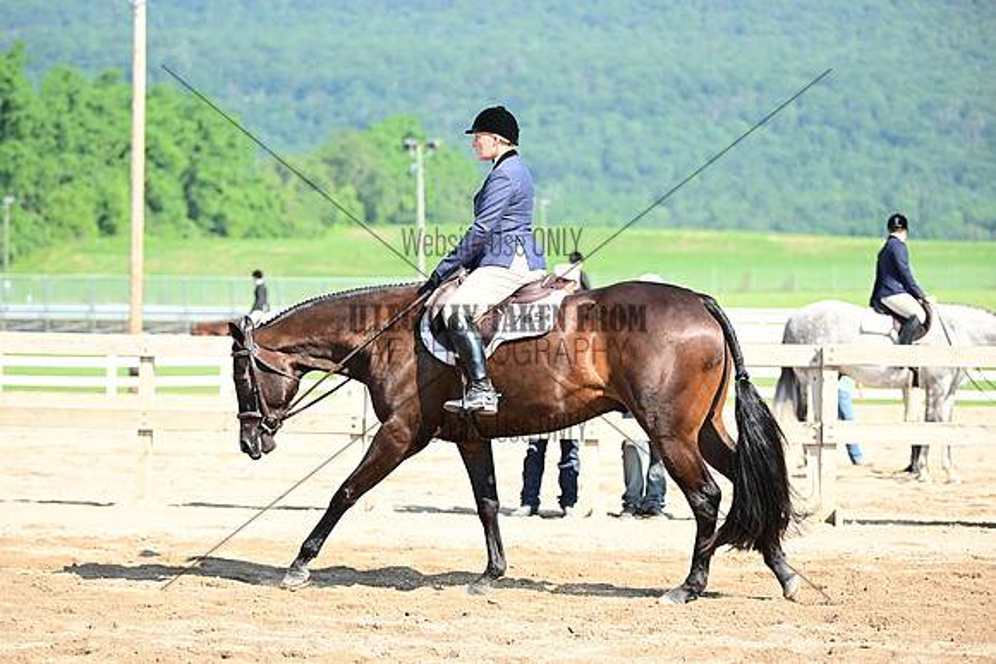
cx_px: 498
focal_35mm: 110
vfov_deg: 12.5
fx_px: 3044
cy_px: 332
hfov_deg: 18.6
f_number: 3.5
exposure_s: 1/767
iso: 160
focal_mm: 110
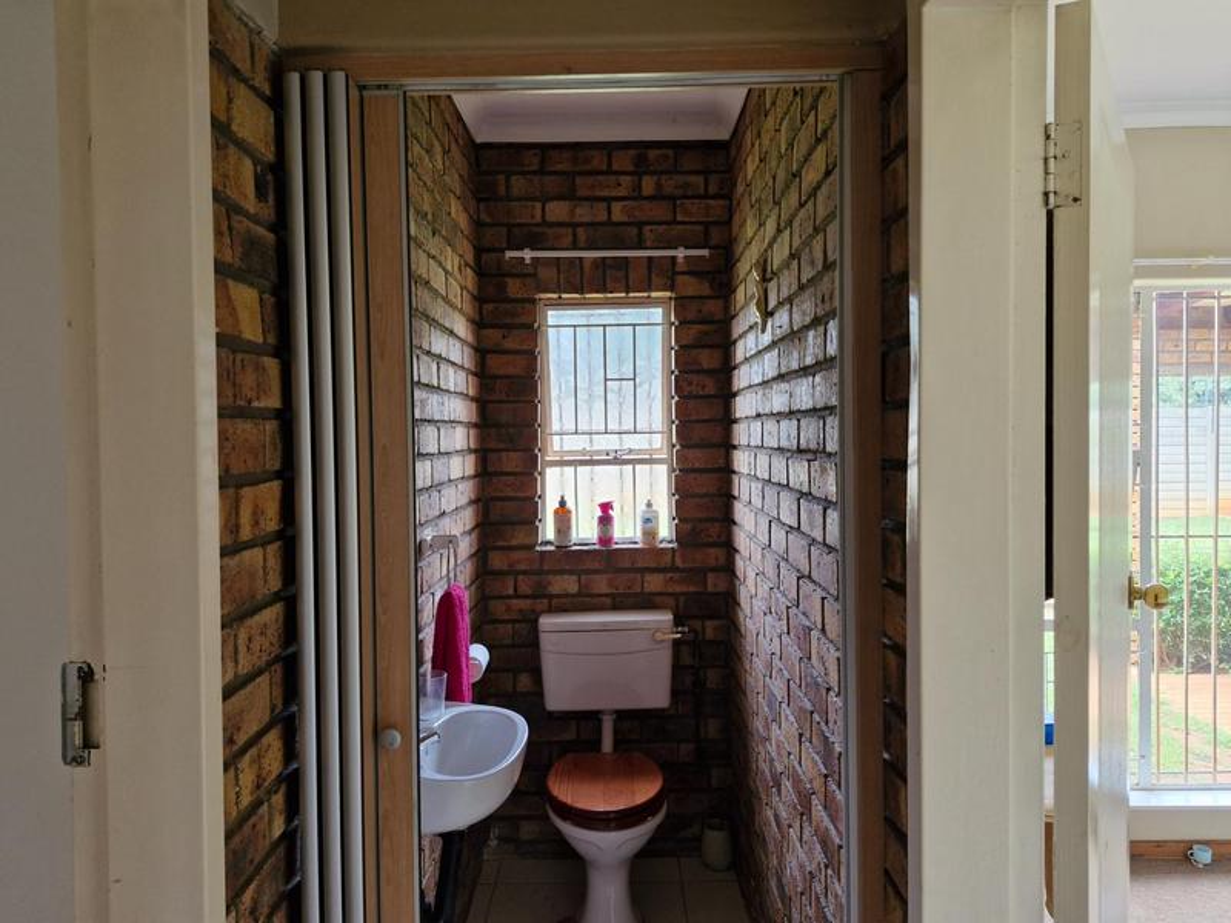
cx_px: 616
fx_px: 818
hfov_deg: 73.9
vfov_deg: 58.9
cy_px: 462
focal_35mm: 23
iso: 125
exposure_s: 1/100
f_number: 1.8
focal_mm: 5.54
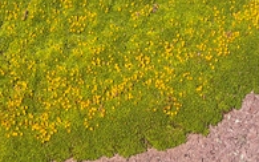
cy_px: -141
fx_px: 565
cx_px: 49
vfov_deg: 14.2
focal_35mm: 80
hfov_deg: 25.4
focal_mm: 6.3
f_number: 1.7
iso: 12
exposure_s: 1/1027
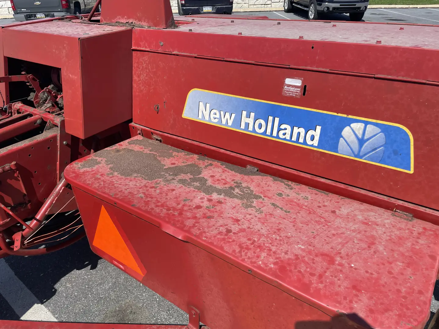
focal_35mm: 26
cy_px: 164
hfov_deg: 67.3
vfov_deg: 53.1
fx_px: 330
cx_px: 220
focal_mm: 4.2
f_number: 1.6
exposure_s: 1/2681
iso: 32
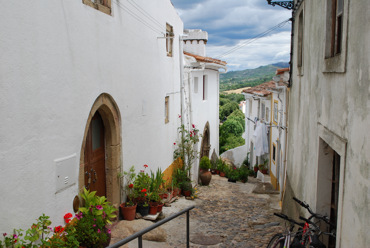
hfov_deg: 53.1
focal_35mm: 36
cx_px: 185
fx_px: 370
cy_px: 124
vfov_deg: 37.0
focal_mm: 24
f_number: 8
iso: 100
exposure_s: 1/250
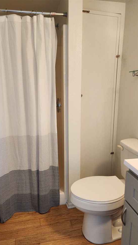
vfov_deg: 71.9
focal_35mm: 26
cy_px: 127
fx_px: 169
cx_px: 65
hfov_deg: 44.4
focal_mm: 6.4
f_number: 1.8
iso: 320
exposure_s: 1/120
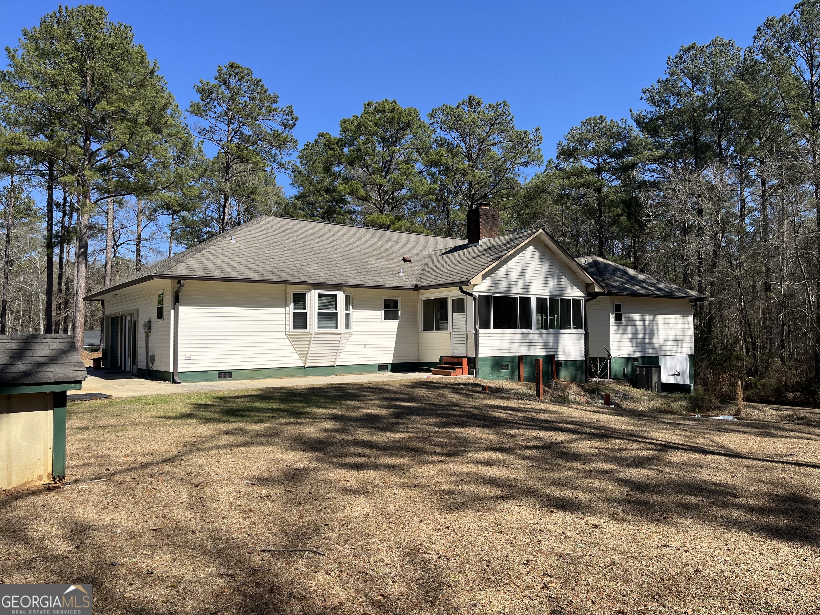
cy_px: 308
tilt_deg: +2.4
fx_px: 616
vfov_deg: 53.1
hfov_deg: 67.3
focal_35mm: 26
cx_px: 410
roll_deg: +1.3
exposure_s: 1/2571
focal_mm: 5.1
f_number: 1.6
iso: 50
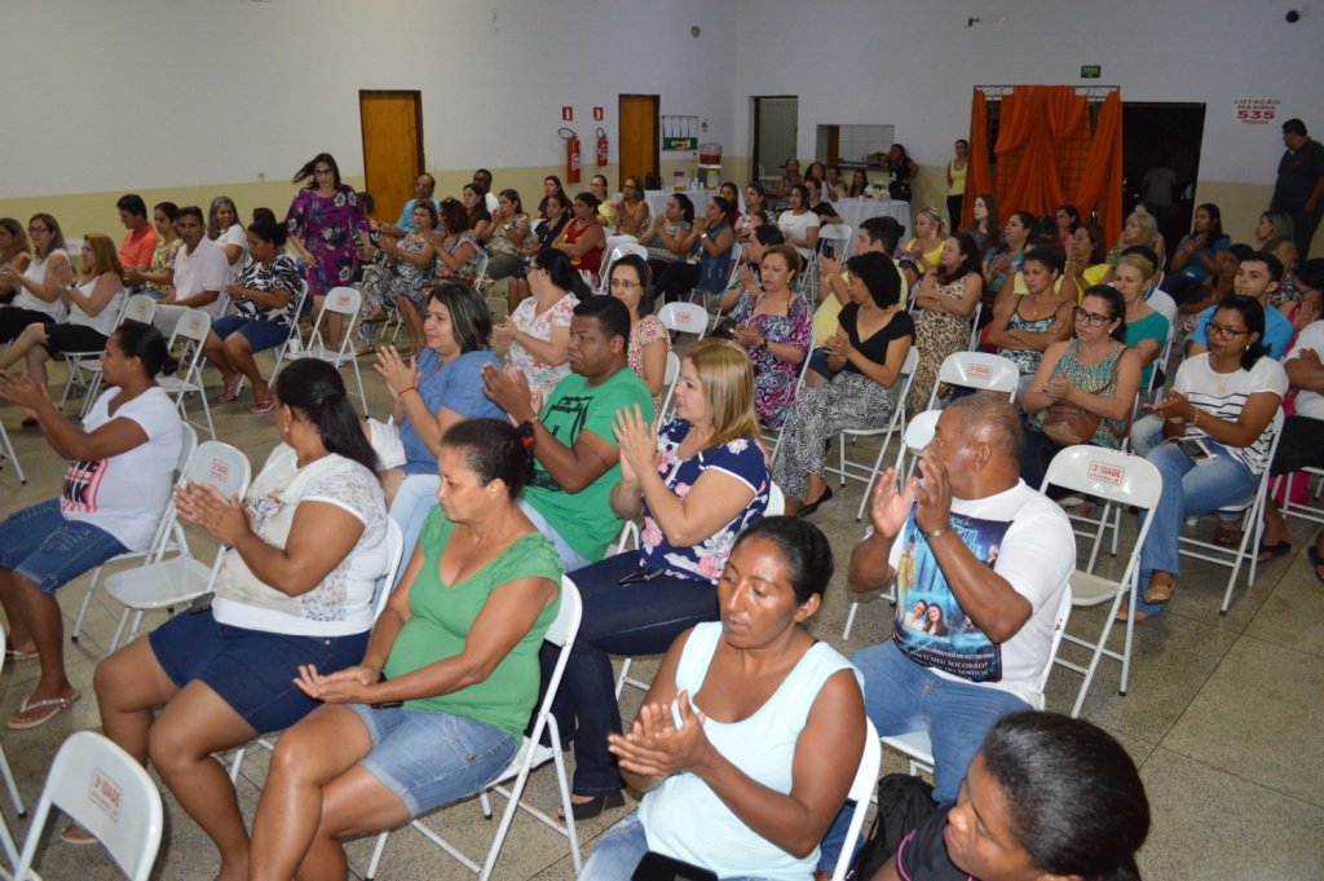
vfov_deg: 47.9
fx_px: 992
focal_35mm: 27
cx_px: 662
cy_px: 440
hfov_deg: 67.4
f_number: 3.5
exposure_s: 1/60
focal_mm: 18
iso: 1400
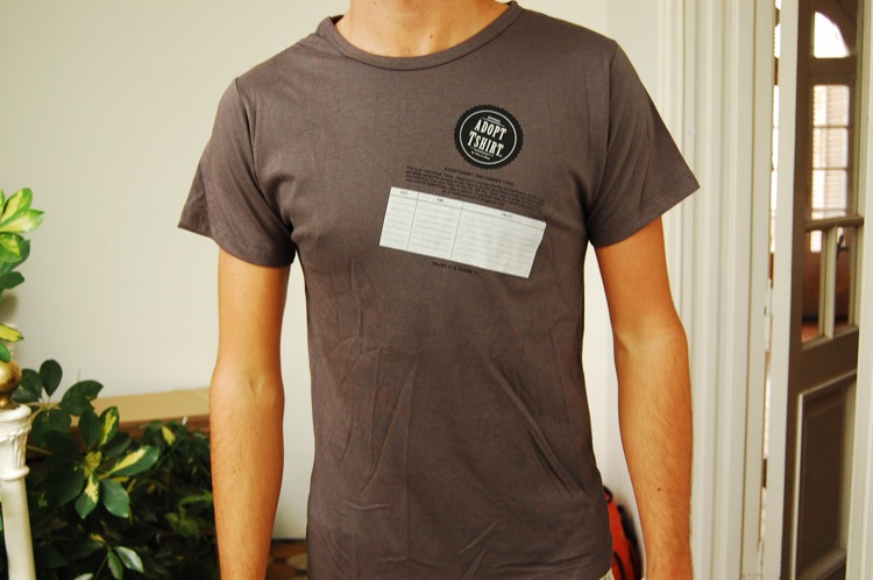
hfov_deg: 53.2
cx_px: 436
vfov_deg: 36.8
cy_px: 290
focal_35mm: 36
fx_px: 872
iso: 800
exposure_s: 1/100
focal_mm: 24
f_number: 5
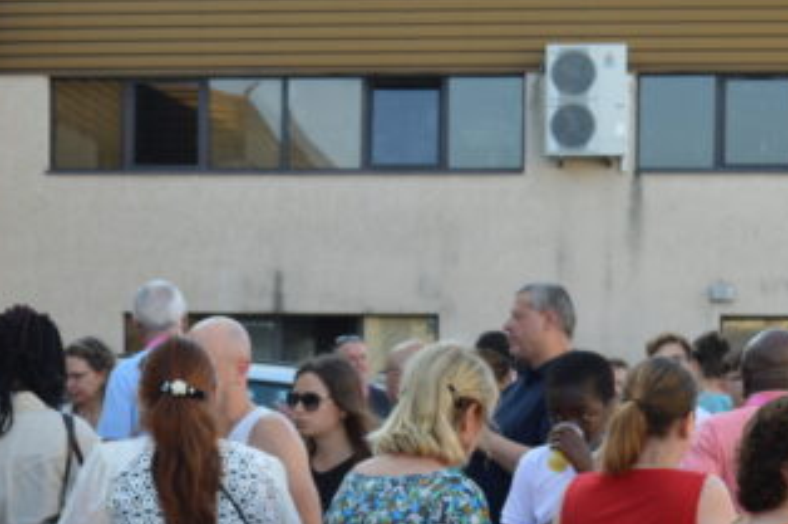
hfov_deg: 18.5
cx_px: 258
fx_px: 2406
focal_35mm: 110
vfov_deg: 12.3
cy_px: 530
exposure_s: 1/125
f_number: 5.6
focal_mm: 30
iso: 110
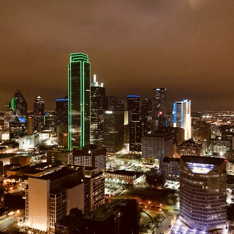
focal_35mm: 34
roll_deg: -0.2
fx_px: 260
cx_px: 112
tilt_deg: -1.5
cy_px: 114
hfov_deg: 48.4
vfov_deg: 48.4
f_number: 1.8
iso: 100
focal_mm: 3.99
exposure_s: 1/4
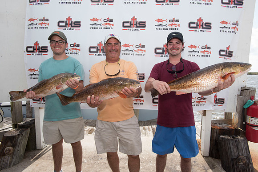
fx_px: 158
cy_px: 86
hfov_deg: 78.6
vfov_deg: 57.3
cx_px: 129
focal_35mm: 22
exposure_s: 1/200
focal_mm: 22
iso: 250
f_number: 9
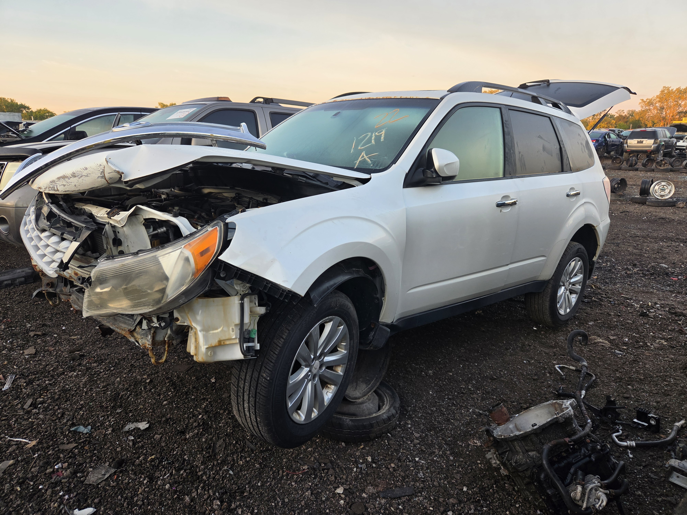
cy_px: 258
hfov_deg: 73.9
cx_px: 344
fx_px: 456
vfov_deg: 58.9
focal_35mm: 23
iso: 64
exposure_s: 1/180
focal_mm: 5.4
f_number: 1.8
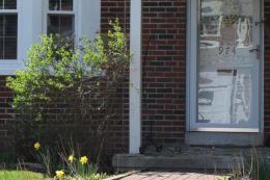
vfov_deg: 6.4
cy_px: -20
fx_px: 1596
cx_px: 107
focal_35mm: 213
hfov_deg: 9.7
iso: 200
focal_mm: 32
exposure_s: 1/320
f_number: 9
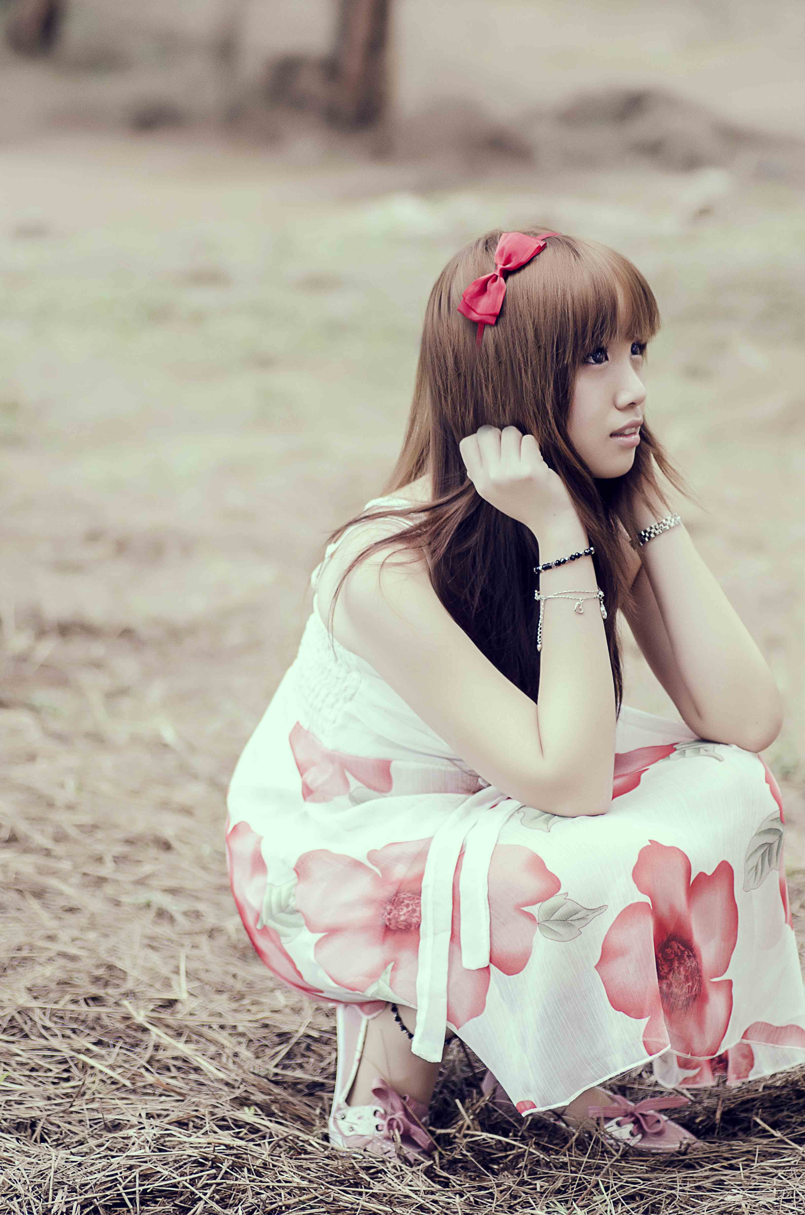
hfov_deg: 10.1
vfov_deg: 15.2
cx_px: 402
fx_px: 4548
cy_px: 608
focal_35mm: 135
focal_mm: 90
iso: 100
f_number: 2.8
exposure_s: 1/800
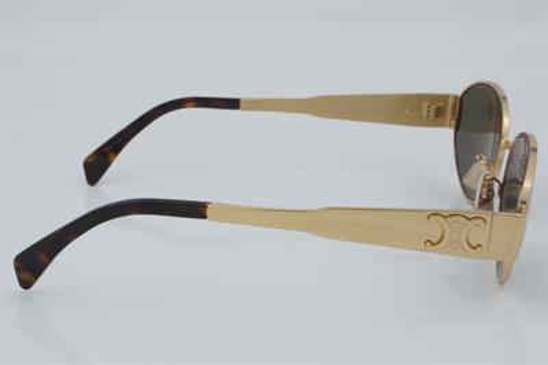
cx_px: 274
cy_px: 182
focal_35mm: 82
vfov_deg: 16.5
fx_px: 1255
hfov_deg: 24.6
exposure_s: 1/4
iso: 100
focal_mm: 55
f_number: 32
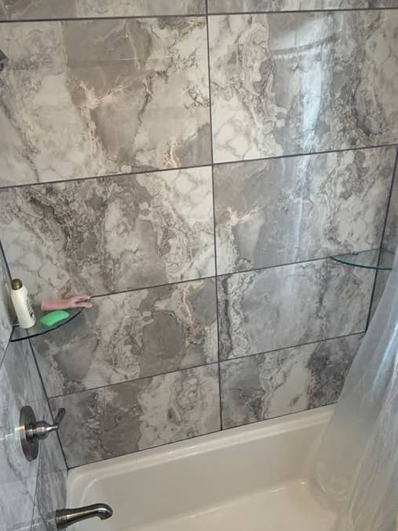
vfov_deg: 68.7
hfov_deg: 54.8
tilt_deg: -28.0
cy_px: 318
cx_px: 183
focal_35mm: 25
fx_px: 383
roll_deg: +4.9
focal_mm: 2.22
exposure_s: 1/60
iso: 200
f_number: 2.2
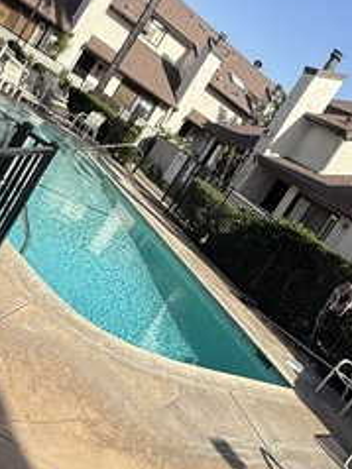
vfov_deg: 47.6
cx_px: 267
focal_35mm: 39
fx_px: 529
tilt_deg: -7.4
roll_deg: -34.3
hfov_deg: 35.9
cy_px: 278
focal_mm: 2.22
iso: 50
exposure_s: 1/1698
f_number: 2.2
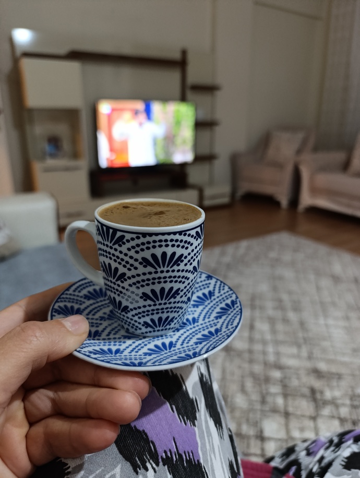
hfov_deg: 59.0
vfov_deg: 73.8
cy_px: 239
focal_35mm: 23
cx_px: 180
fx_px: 318
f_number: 1.6
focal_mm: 6.14
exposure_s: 1/25
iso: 1250
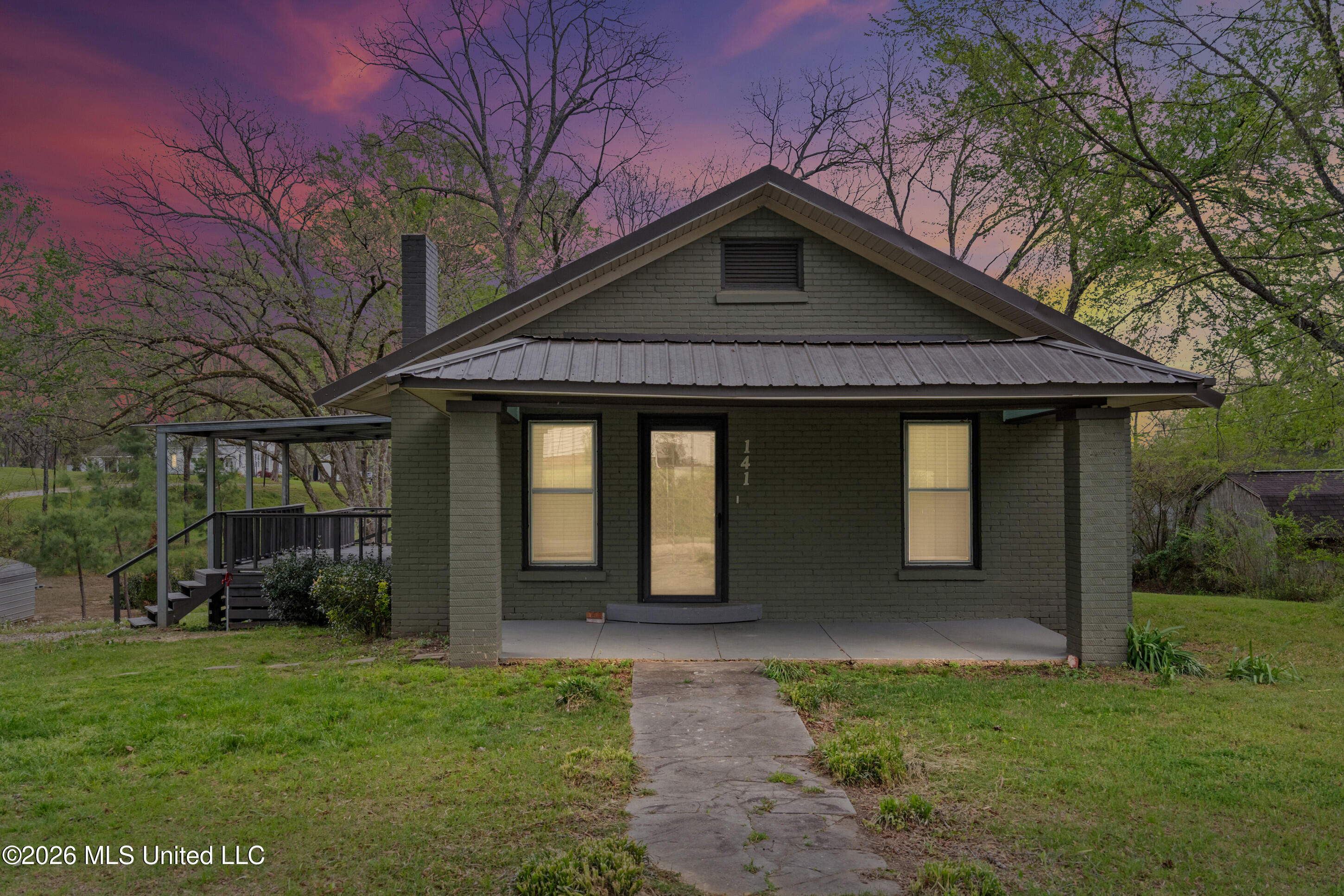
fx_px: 1157
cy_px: 448
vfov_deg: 42.3
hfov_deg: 60.3
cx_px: 672
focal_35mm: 31
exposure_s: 1/250
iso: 800
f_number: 9
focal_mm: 31
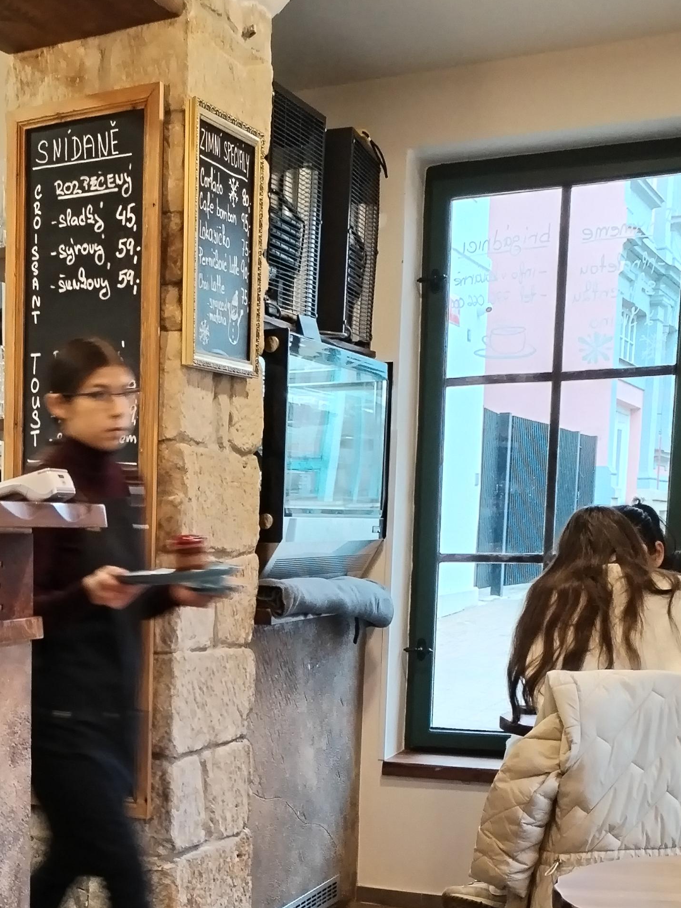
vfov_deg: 33.1
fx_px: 1469
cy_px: 760
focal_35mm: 56
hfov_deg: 24.9
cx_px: 7
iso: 505
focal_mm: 4.75
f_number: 1.8
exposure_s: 1/25
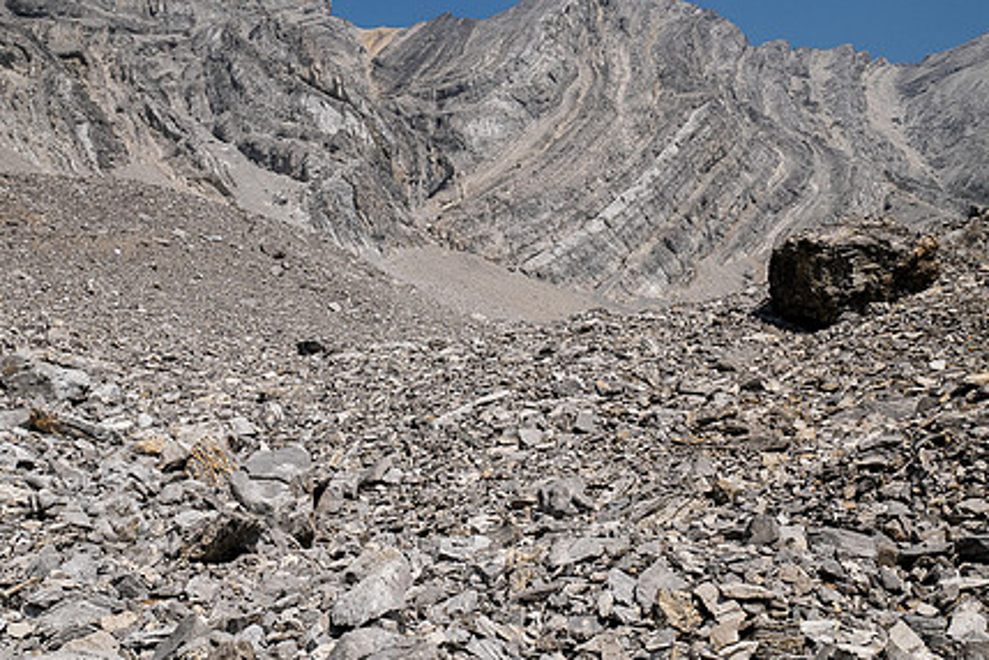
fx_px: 1236
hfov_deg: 43.5
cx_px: 433
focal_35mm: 45
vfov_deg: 29.8
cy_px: 377
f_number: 8
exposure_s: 1/500
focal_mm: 16
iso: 200
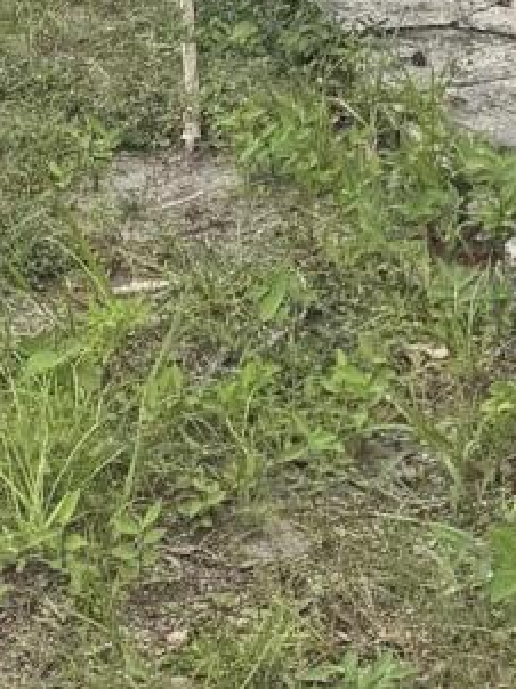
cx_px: 121
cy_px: -1202
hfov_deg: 9.3
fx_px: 3165
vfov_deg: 10.1
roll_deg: -1.0
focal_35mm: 159
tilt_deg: +7.2
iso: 80
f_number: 1.78
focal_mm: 6.76
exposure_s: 1/1261
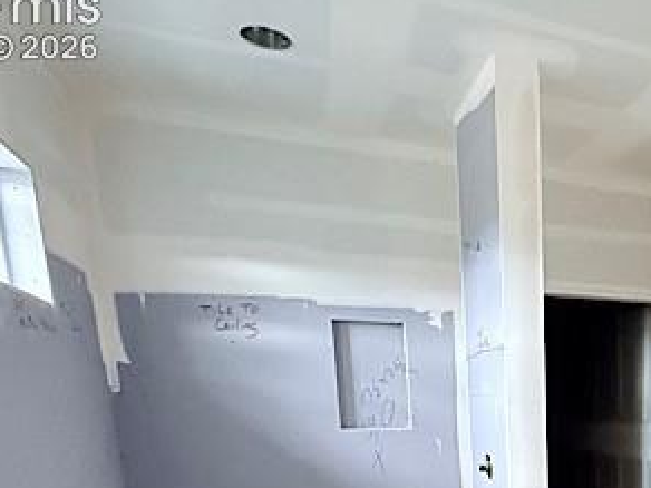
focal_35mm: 36
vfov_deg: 34.1
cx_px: 618
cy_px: 543
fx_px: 677
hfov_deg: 45.2
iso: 1000
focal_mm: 2.22
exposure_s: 1/60
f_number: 2.2
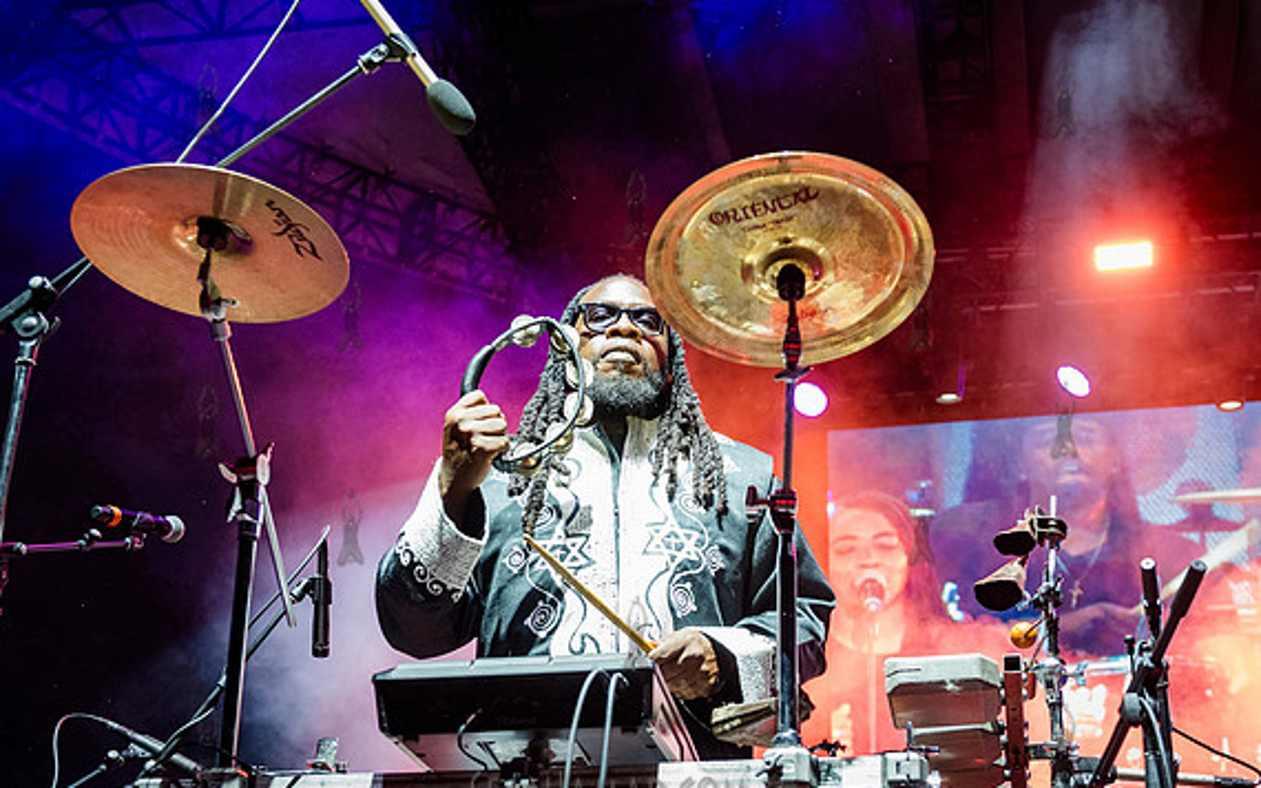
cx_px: 632
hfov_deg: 37.5
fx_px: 1855
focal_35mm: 54
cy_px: 514
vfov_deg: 23.9
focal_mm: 42
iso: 3200
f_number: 4
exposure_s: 1/320
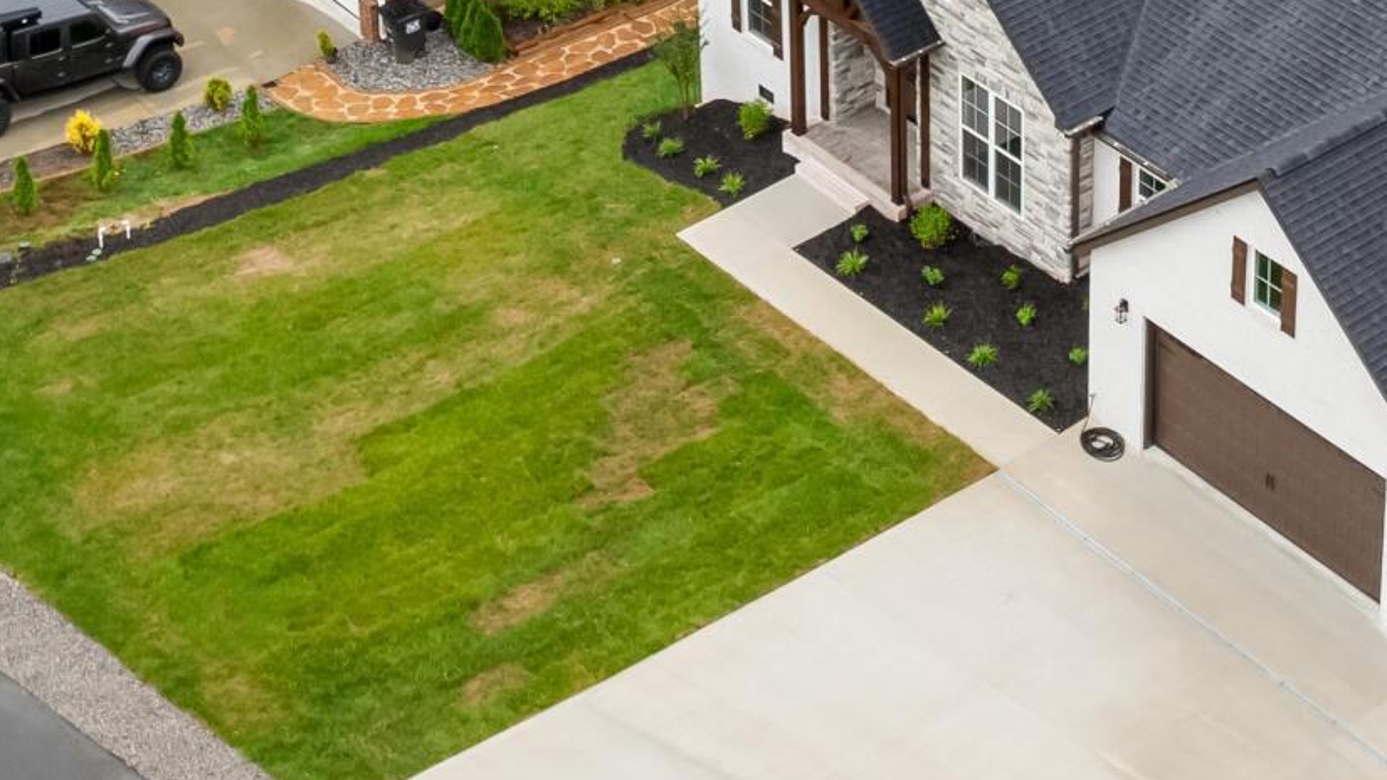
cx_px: 980
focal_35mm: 95
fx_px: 3494
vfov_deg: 11.8
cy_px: -620
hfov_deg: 22.3
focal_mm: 12.29
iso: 120
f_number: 2.8
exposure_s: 1/15
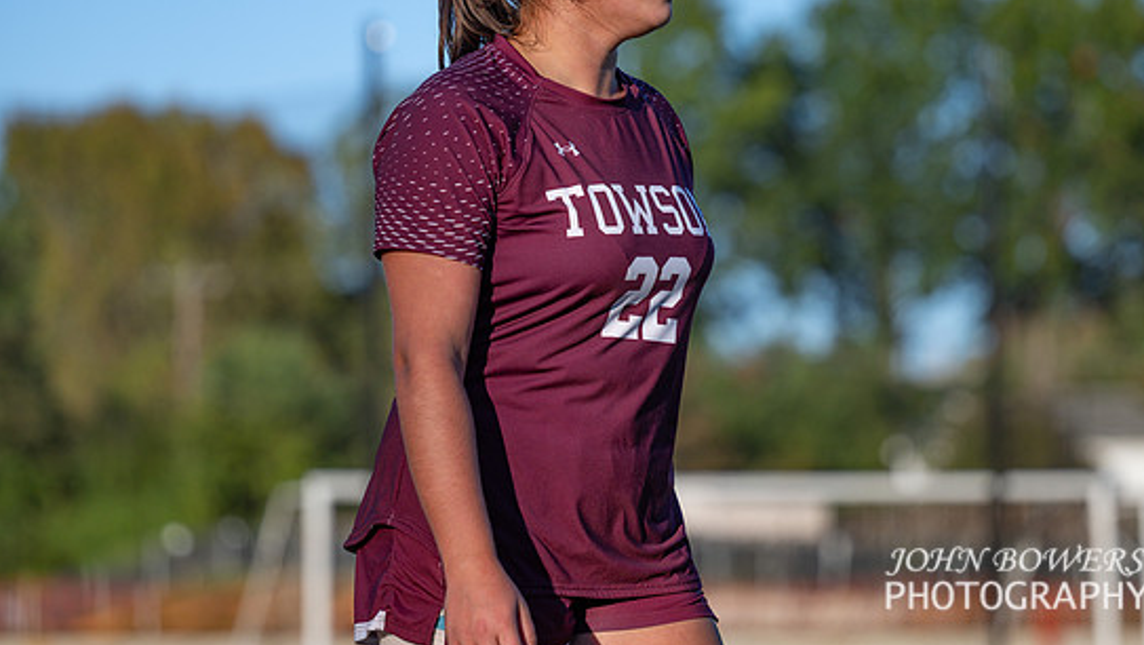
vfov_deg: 6.7
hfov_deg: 11.8
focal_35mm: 182
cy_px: 205
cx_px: 608
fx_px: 5523
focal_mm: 130
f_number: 2.8
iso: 125
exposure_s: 1/2000
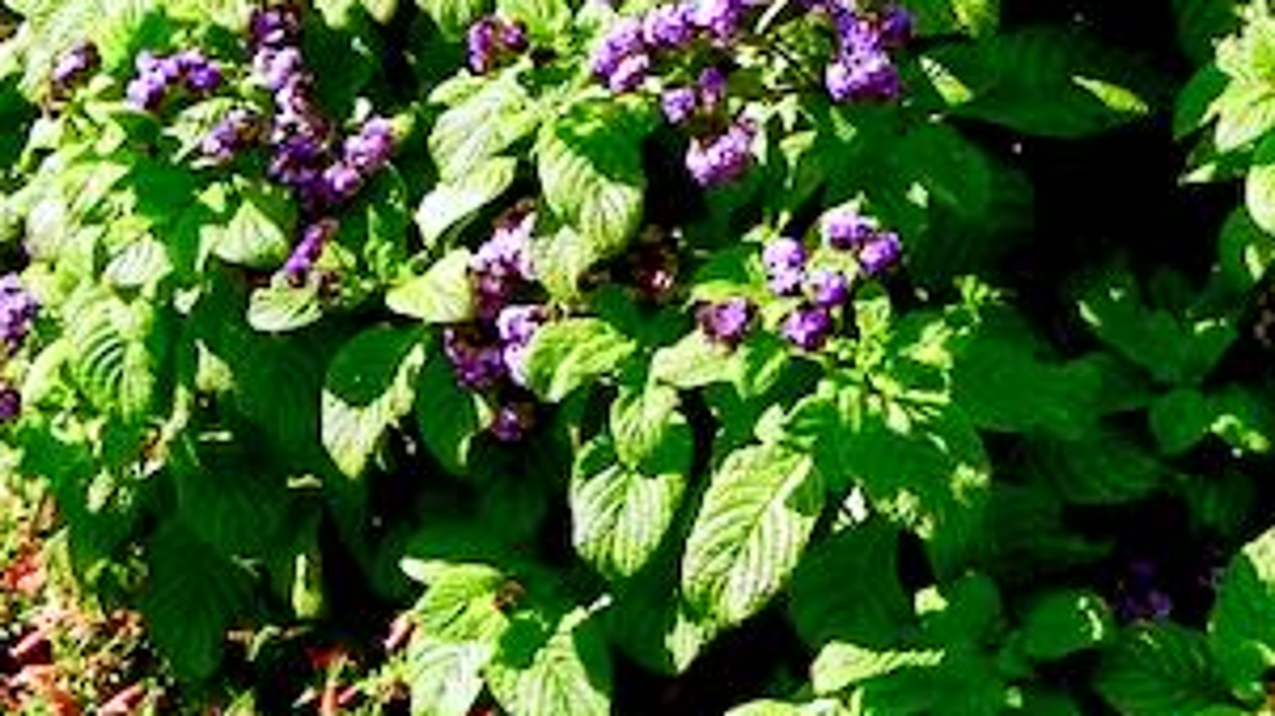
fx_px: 4258
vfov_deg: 9.4
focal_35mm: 126
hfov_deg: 17.0
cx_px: 898
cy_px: -203
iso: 160
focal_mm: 6.2
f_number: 3.6
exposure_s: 1/588
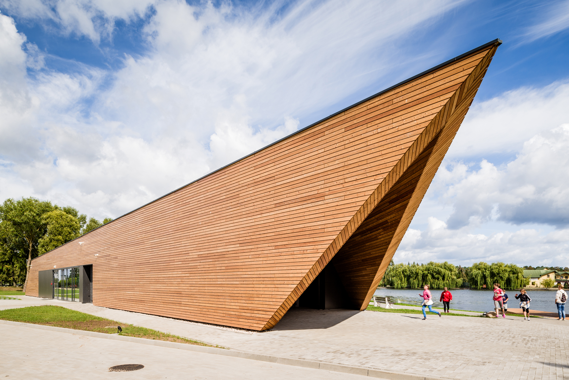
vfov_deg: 53.2
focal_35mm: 24
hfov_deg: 73.7
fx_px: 379
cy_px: 190
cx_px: 284
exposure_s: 1/80
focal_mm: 24
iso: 100
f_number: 8
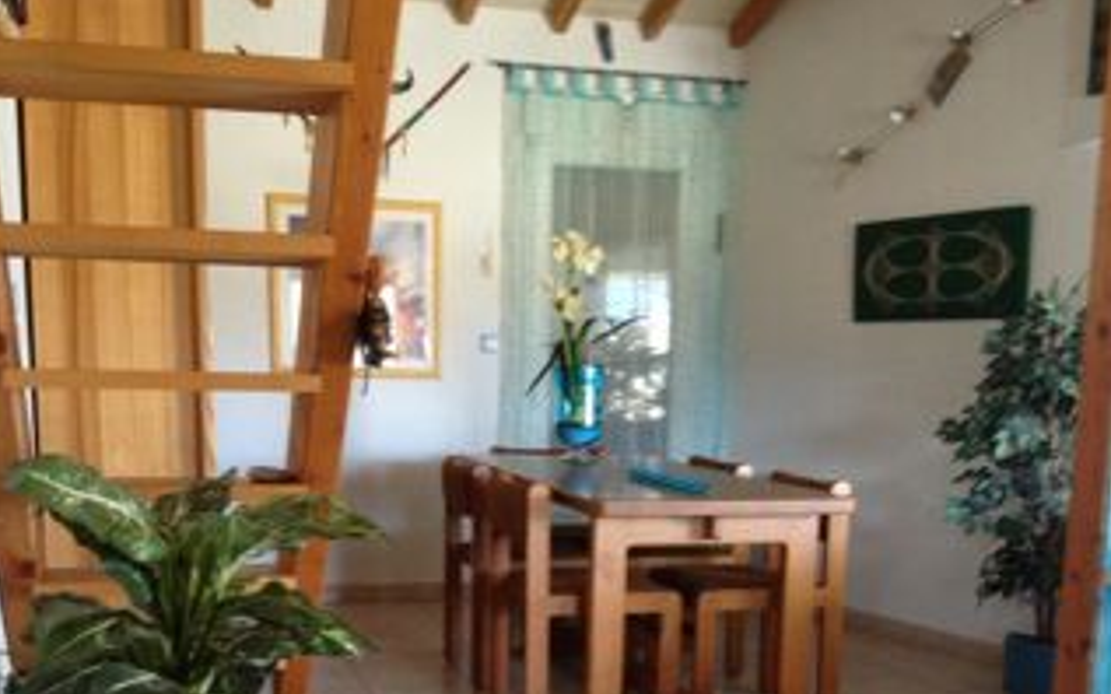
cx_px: 554
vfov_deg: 25.0
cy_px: 626
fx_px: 1514
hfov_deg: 40.3
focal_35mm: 50
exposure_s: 1/20
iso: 100
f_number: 2.4
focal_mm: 4.28
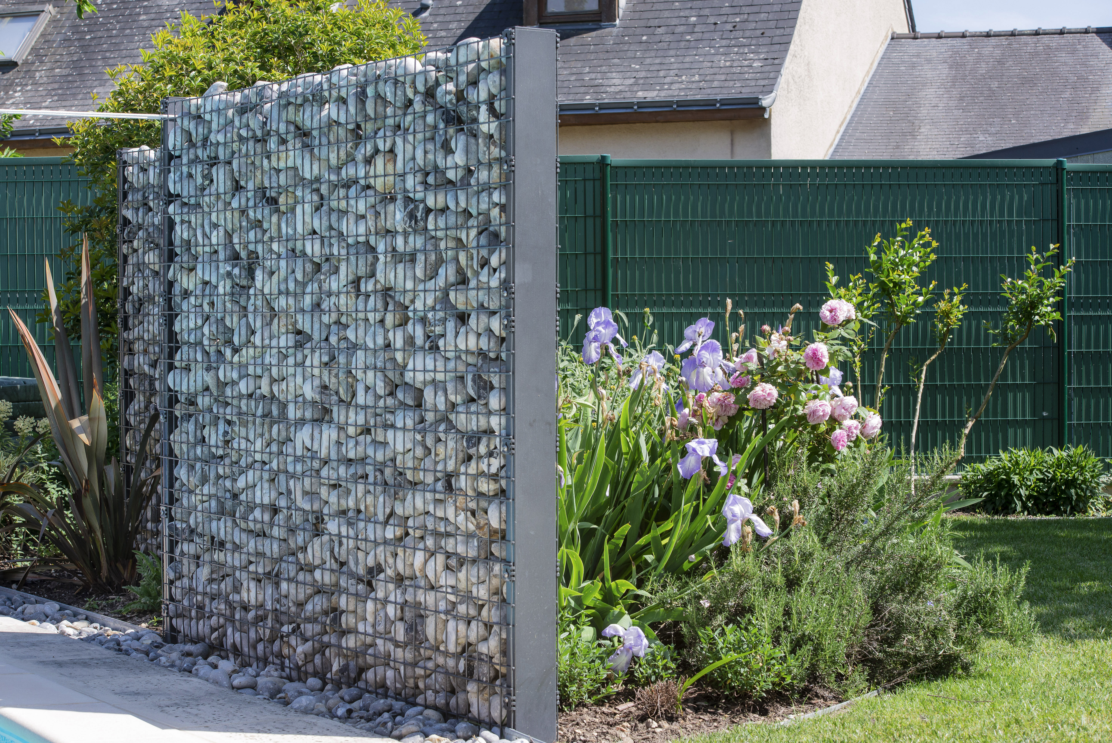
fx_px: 2163
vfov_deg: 19.5
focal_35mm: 70
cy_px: 372
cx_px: 556
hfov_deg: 28.8
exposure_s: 1/320
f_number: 10
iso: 500
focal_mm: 70
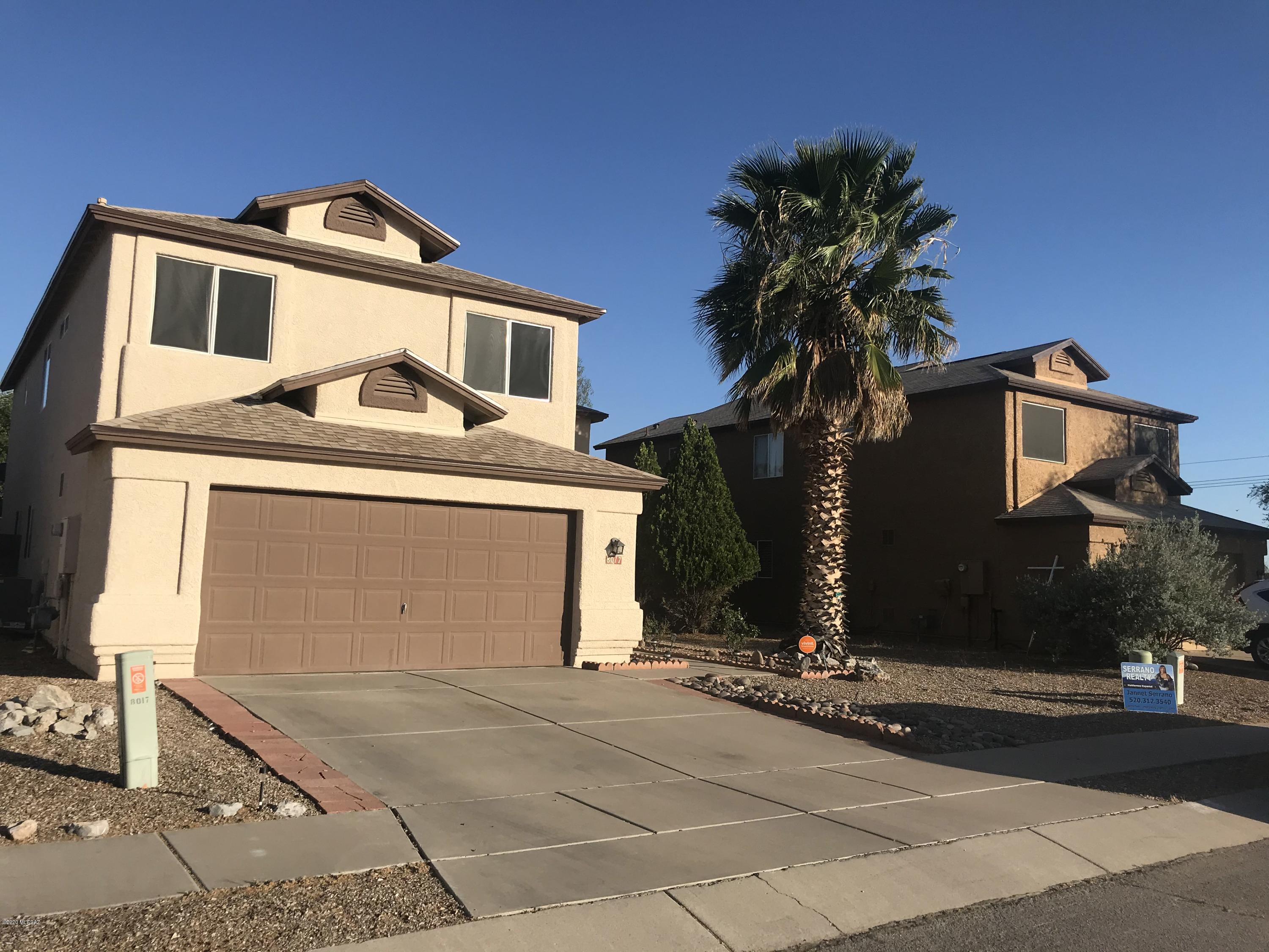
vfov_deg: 49.7
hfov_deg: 63.4
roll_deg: -1.7
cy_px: 476
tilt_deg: +5.6
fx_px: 1026
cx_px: 634
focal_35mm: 28
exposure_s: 1/2660
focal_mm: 3.99
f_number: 1.8
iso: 20
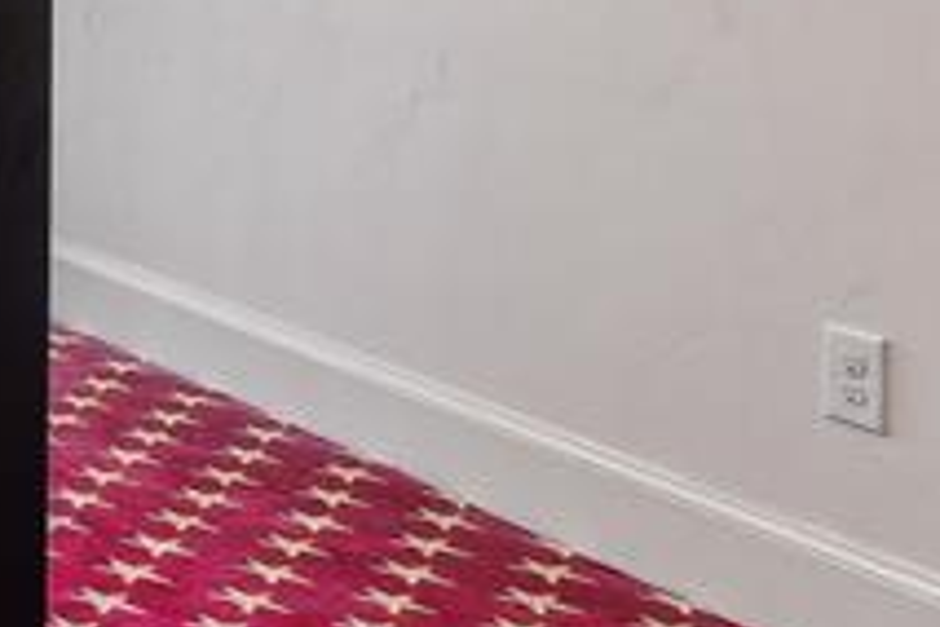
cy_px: -245
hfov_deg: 16.2
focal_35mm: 77
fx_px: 2010
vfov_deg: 16.5
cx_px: -1165
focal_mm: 16
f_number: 6.3
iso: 640
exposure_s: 1/80
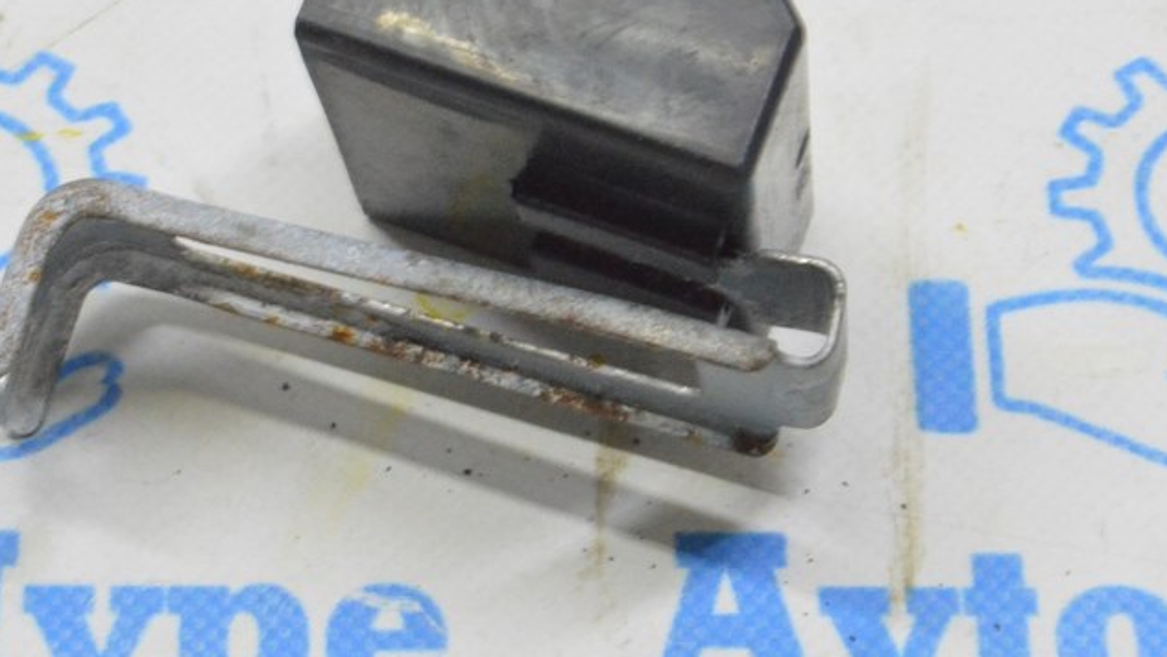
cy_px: 75
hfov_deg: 15.3
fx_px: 4329
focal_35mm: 140
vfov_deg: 8.7
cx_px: 465
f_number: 20
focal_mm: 55
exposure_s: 1/20
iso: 6400
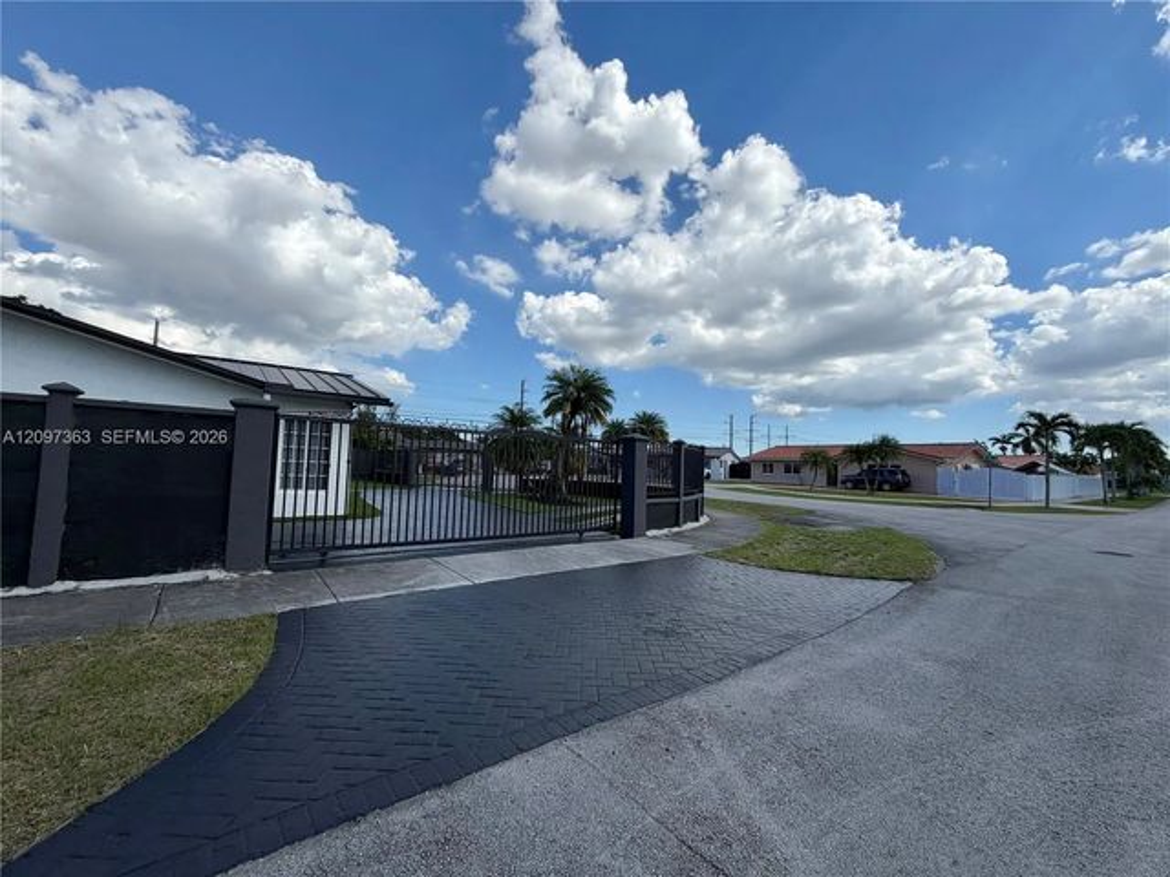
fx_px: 473
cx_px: 585
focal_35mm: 14
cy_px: 438
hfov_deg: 102.1
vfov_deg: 85.7
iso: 20
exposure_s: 1/1105
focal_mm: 2.22
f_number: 2.2
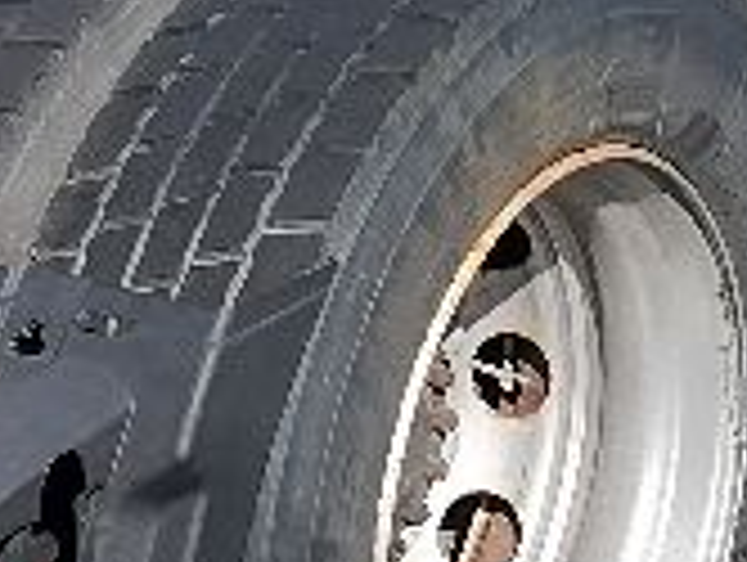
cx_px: 428
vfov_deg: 8.7
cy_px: -593
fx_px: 3458
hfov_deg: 12.3
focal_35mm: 160
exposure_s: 1/2155
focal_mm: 4.25
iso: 50
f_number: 1.8
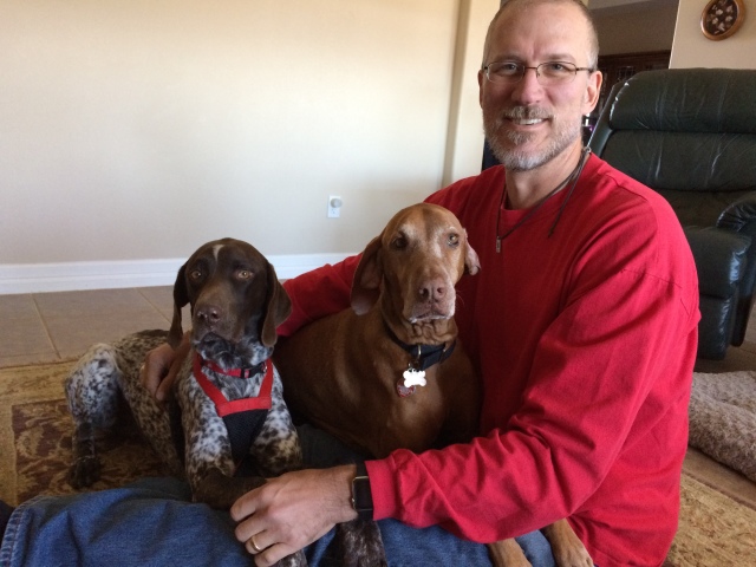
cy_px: 284
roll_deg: -3.4
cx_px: 378
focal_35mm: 29
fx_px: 633
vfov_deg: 48.2
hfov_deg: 61.7
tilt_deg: -13.9
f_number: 2.2
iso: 200
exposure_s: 1/30
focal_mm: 4.15
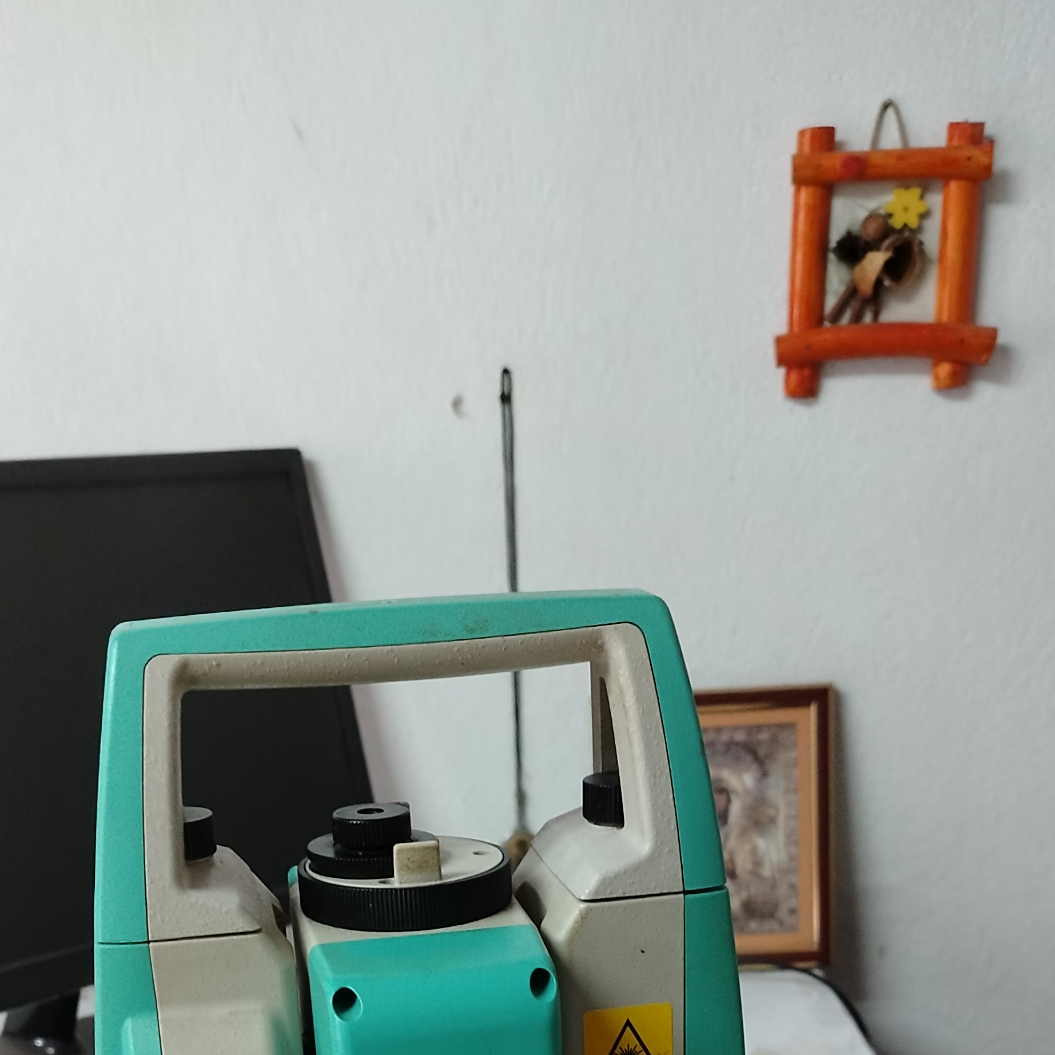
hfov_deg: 36.7
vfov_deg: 33.1
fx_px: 1586
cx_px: 465
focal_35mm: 46
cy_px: 1101
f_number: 1.75
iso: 3150
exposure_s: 1/100
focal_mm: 5.25
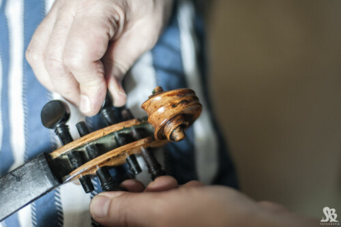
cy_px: 114
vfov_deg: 27.0
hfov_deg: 39.6
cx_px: 170
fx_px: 473
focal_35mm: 50
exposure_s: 1/200
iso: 2000
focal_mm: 50
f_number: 1.8
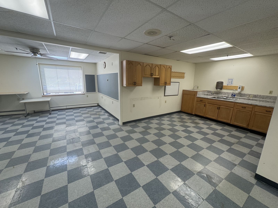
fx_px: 112
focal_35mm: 14
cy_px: 104
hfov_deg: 102.1
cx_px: 139
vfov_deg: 85.7
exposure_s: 1/120
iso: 125
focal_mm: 2.22
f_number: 2.2
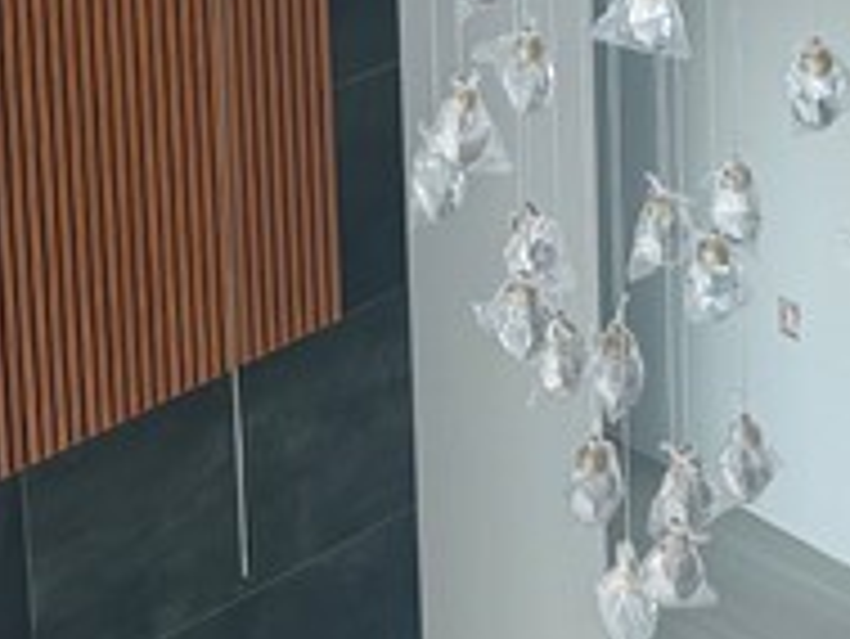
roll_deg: +1.7
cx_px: 454
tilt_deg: -13.4
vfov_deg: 10.6
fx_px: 3194
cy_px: -558
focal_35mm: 130
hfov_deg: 15.2
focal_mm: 6.76
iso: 80
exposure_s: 1/121
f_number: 1.78
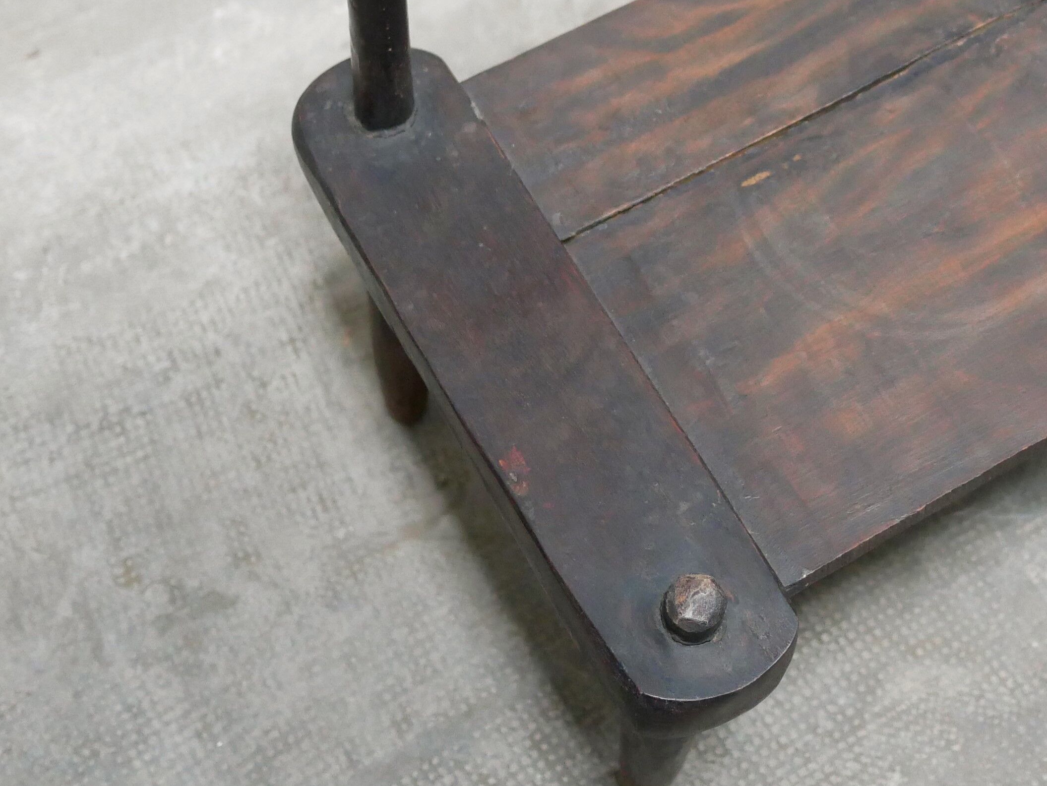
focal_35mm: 87
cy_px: 13
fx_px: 2632
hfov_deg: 22.2
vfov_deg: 16.6
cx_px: 829
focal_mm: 20
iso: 1600
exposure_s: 1/60
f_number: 1.7
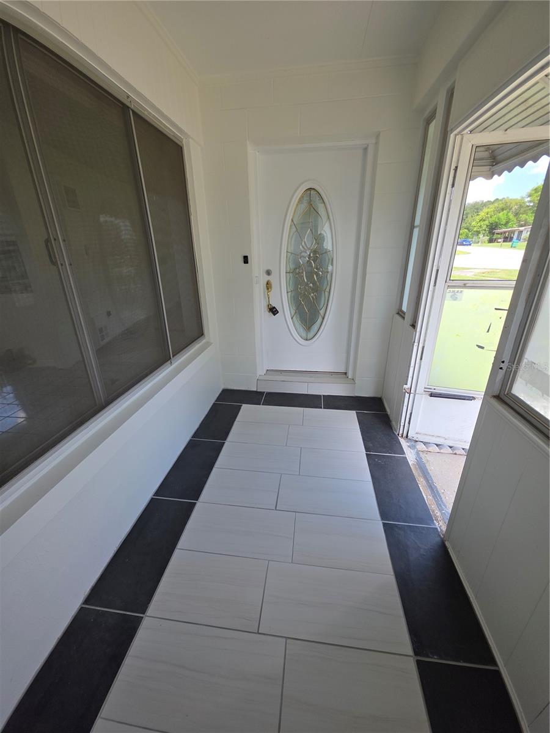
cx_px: 275
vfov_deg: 106.2
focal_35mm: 13
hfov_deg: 89.9
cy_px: 366
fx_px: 275
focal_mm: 2.2
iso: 40
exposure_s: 1/323
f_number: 1.9
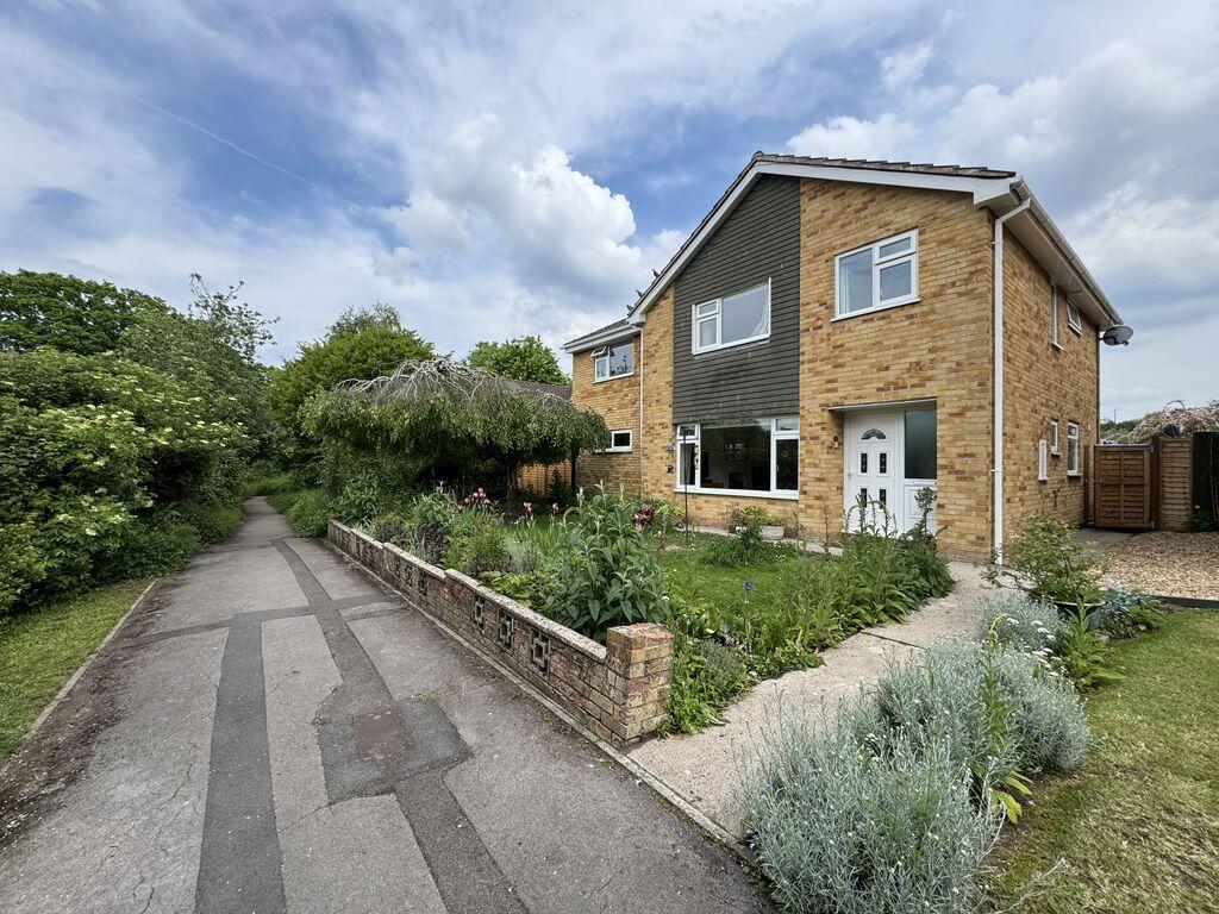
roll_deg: -0.8
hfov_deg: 102.1
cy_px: 457
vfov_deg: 85.7
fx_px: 493
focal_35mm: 14
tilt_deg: +0.7
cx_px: 610
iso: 40
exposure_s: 1/889
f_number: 2.2
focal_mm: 2.22
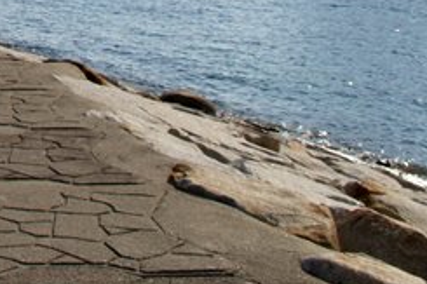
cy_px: -192
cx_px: -141
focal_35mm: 99
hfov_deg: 19.0
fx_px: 1173
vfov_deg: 12.8
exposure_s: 1/1000
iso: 200
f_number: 8
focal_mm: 18
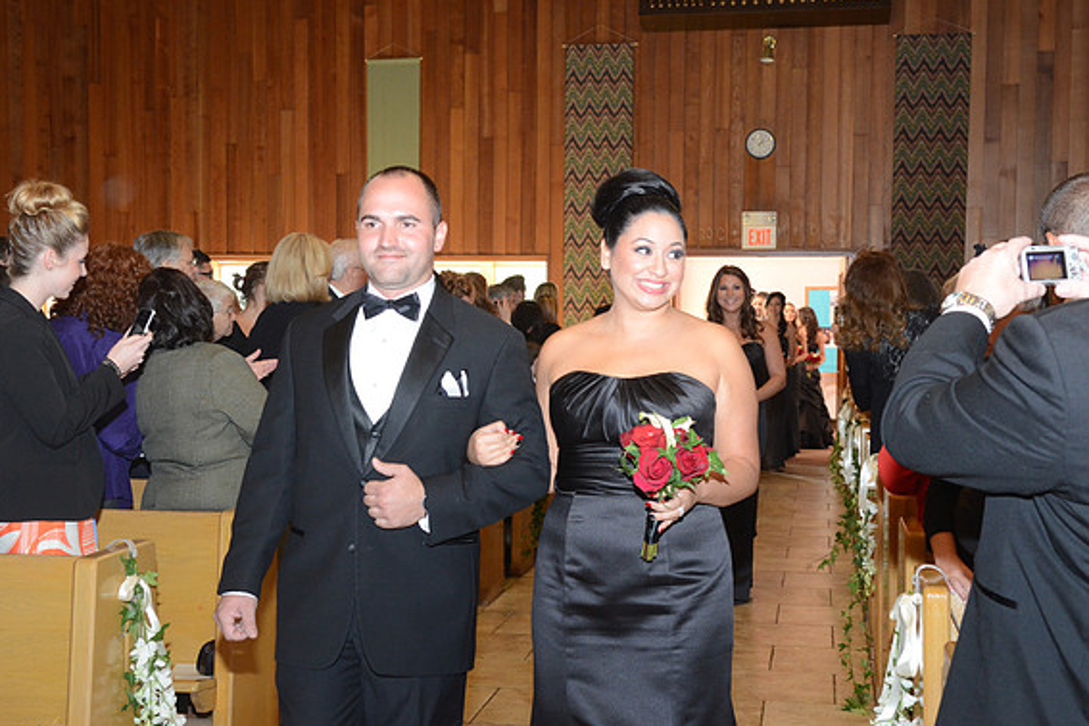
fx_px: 1482
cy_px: 363
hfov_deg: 40.3
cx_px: 534
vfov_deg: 27.5
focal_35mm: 49
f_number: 5.6
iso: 1600
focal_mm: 32
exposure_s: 1/60
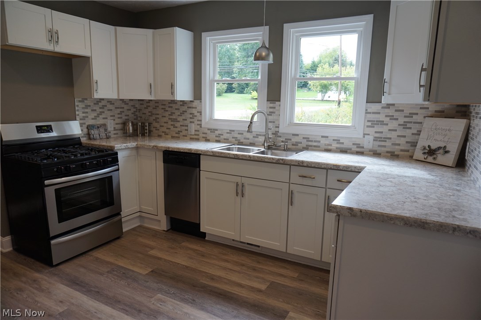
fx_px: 320
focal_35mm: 24
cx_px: 240
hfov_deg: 73.8
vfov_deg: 53.0
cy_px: 160
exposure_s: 1/60
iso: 125
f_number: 4
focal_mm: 16
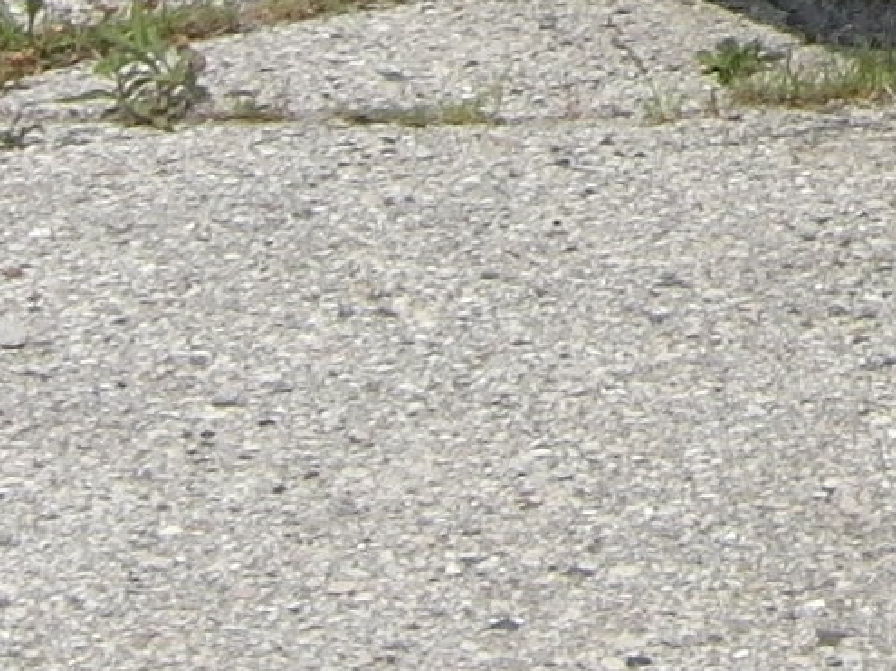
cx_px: 1906
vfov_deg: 4.9
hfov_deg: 6.5
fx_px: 7634
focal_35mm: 295
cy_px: -890
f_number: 8.8
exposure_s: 1/250
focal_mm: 7.1
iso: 100
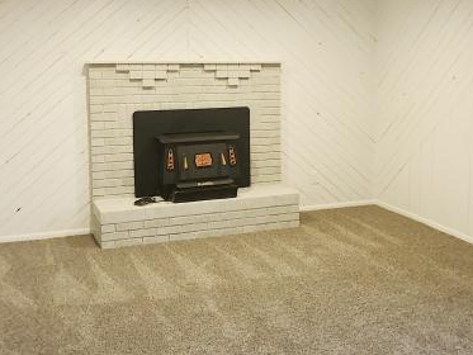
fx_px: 656
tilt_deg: -5.8
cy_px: 133
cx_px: 297
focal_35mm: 48
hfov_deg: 39.4
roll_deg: -0.7
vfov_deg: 30.2
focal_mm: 3.99
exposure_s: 1/15
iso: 64
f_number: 1.8
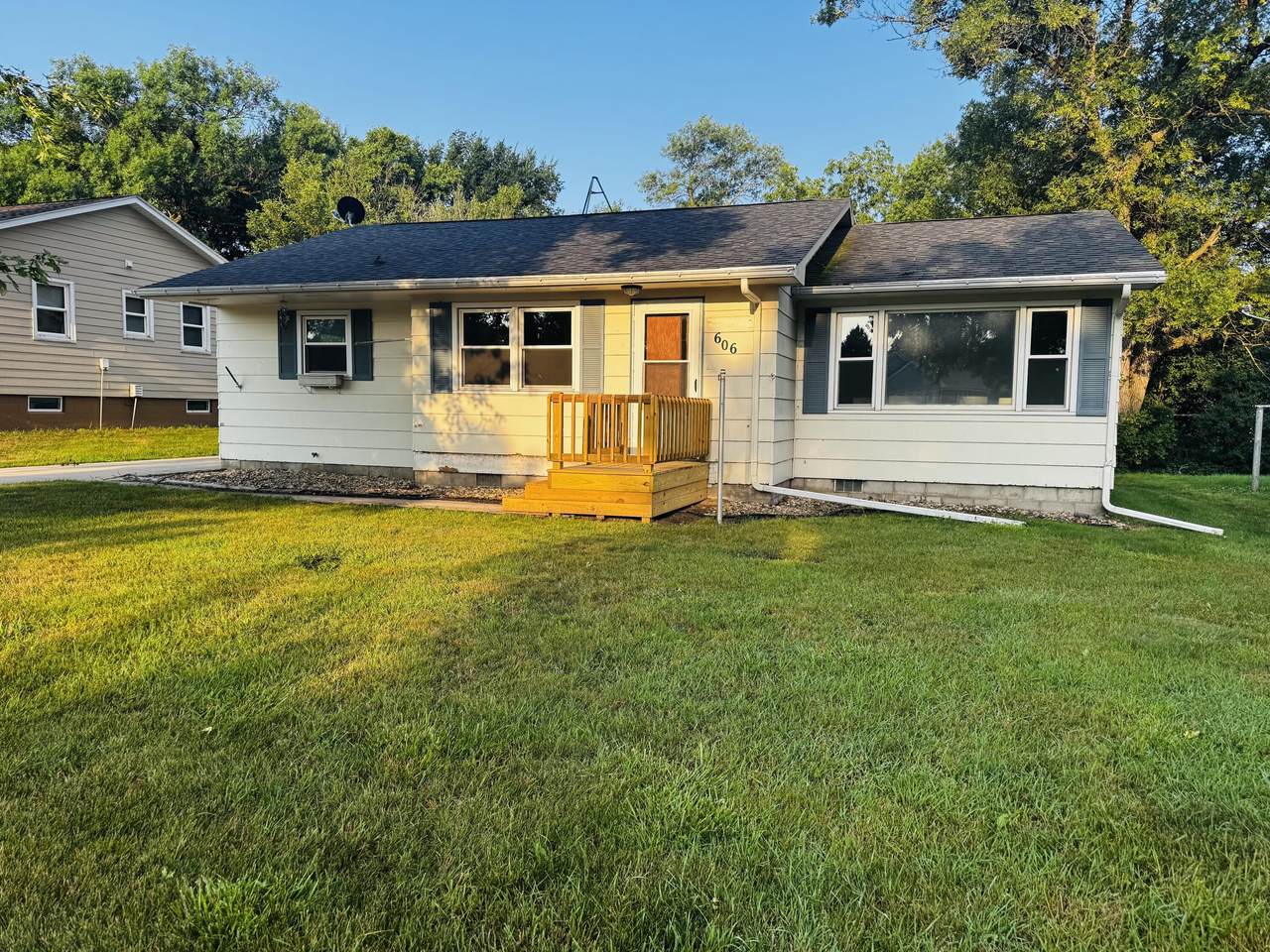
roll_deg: -0.9
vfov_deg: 56.8
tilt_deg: -5.0
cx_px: 635
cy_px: 476
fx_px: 881
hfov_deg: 71.6
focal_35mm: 24
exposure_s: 1/1026
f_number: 1.78
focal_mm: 6.76
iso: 80
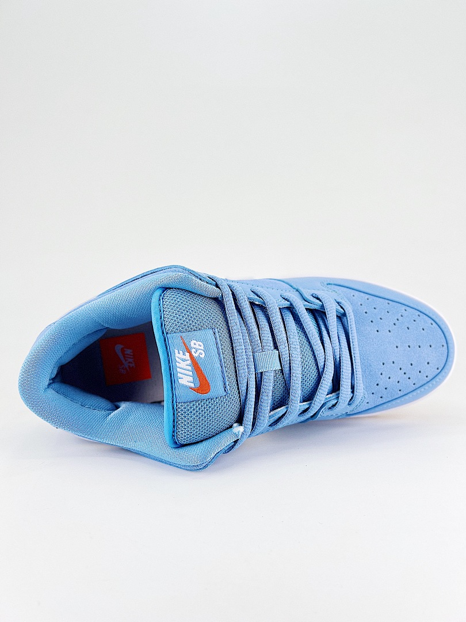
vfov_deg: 67.3
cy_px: 311
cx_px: 233
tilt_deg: -6.9
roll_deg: +0.1
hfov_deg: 53.1
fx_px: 467
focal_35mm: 26
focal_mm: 5.7
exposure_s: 1/982
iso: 50
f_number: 1.5
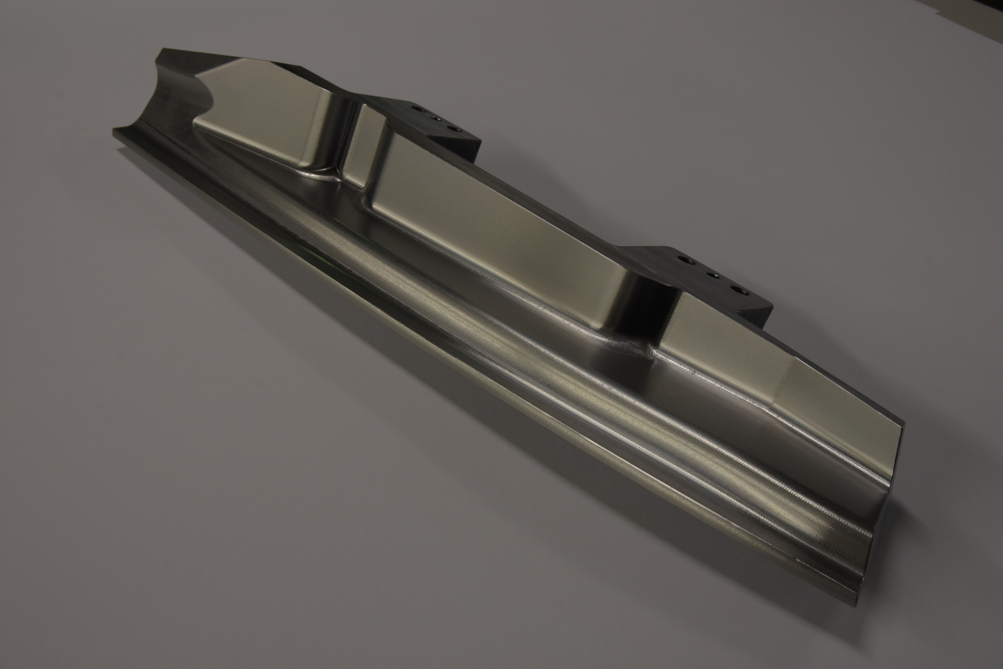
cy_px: 334
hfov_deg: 53.1
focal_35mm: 36
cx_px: 502
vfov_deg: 36.9
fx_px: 1003
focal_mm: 24
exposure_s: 1/60
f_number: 11
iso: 1000
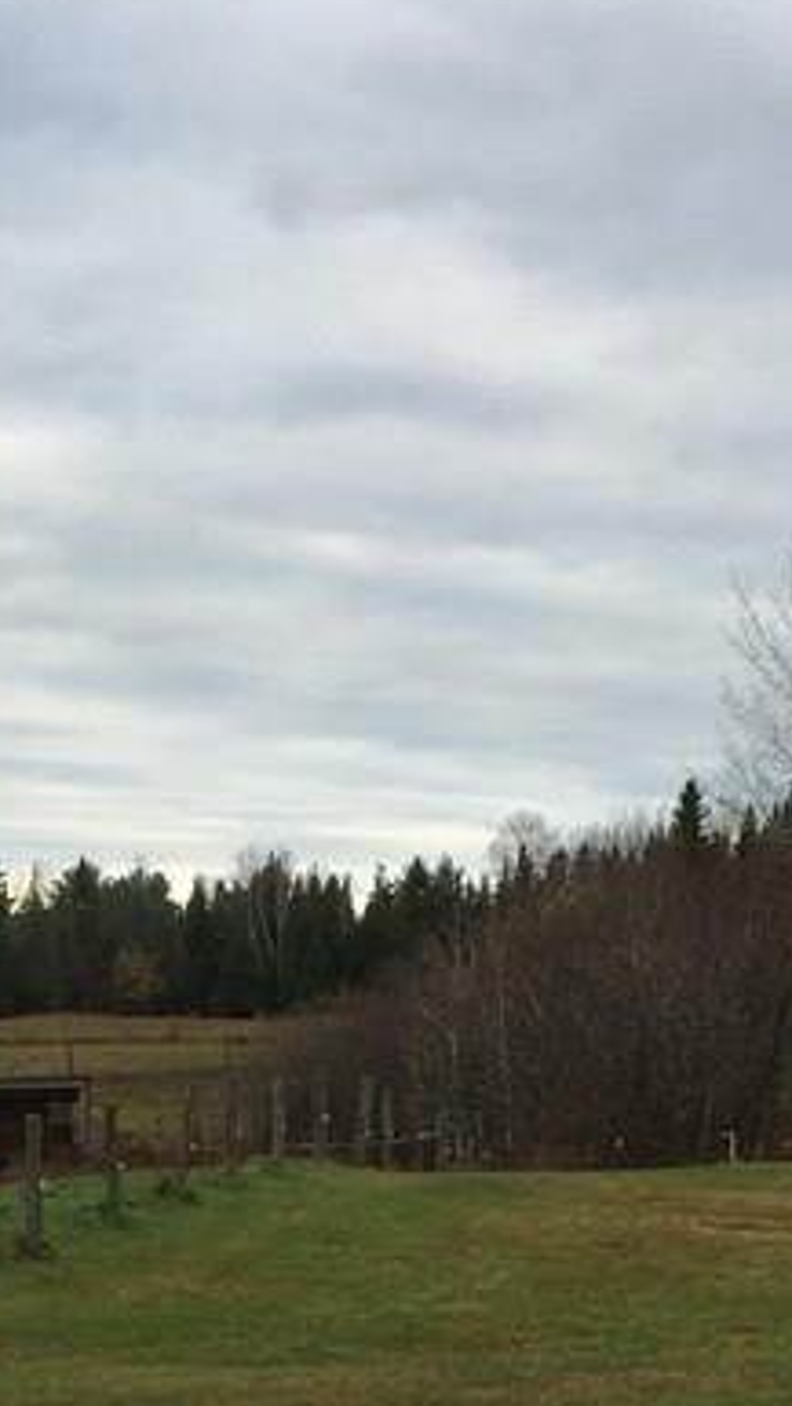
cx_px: 190
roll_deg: -1.2
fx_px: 3131
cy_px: 1377
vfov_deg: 24.3
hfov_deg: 14.4
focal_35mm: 84
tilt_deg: -10.0
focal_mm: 4.15
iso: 25
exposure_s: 1/120
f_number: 2.2
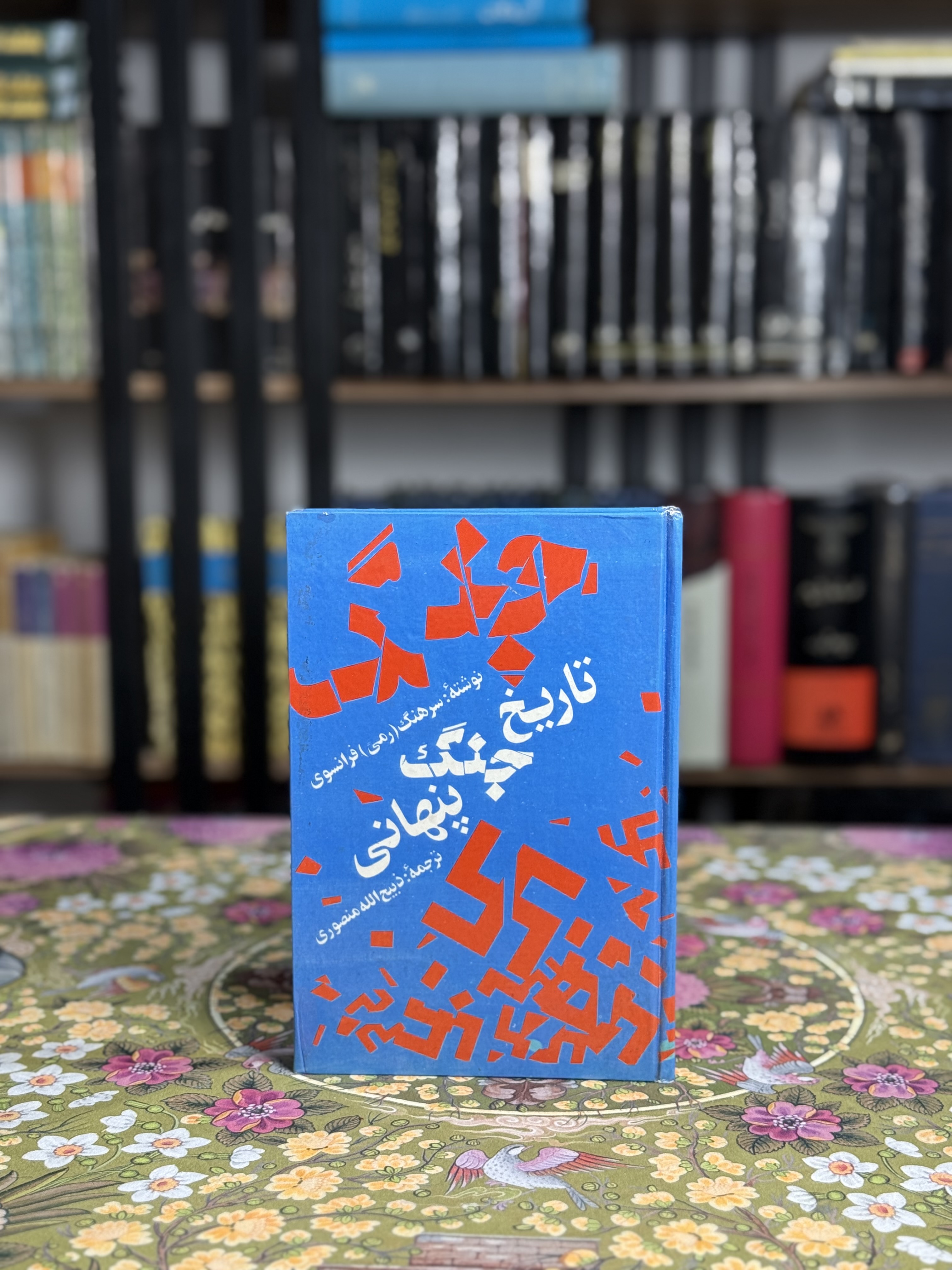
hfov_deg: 30.3
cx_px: 476
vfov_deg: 39.7
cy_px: 635
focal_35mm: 48
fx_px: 1760
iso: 125
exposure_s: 1/100
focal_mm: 6.76
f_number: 1.78
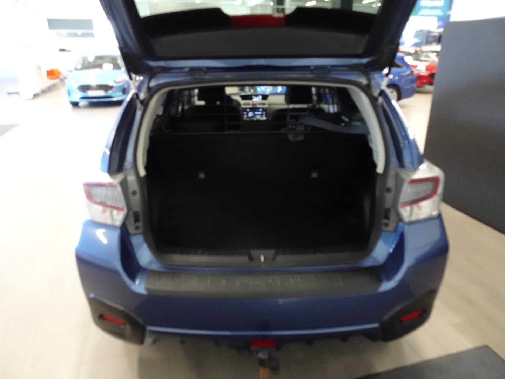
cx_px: 252
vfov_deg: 56.8
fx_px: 350
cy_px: 190
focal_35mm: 24
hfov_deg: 71.6
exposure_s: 1/25
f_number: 3.5
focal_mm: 4.25
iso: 800
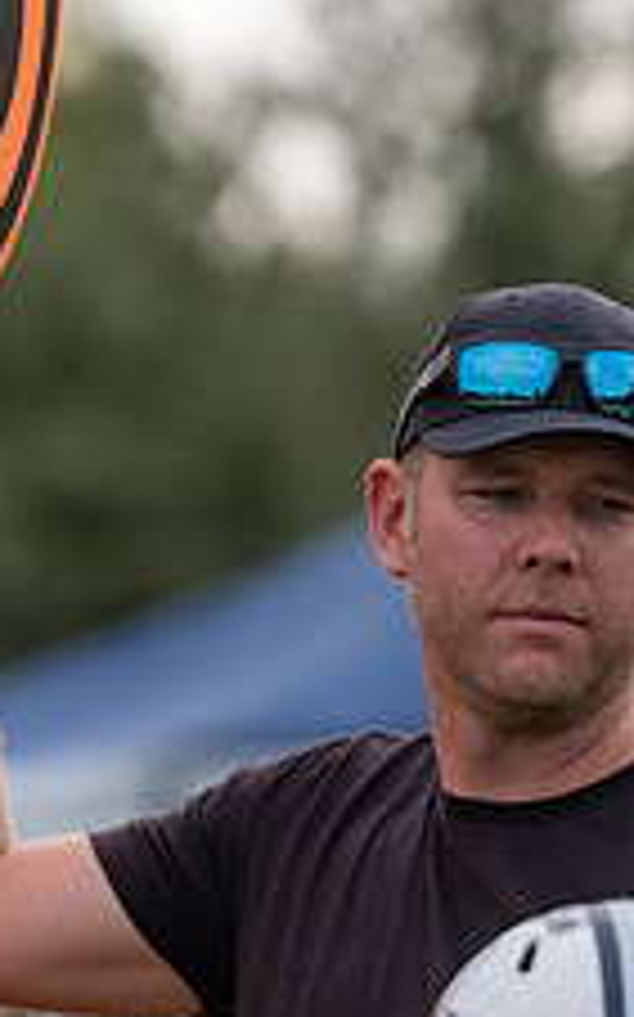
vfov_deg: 4.0
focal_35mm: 523
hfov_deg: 2.5
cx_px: 504
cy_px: 646
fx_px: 14477
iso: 200
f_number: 3.5
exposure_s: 1/1250
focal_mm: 200
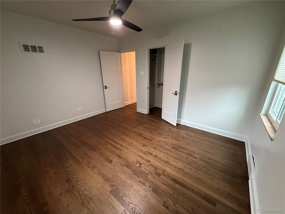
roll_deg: +0.7
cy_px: 107
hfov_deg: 102.1
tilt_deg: -19.3
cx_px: 142
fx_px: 115
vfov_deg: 85.7
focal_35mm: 14
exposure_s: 1/60
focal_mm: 2.22
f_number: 2.2
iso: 400
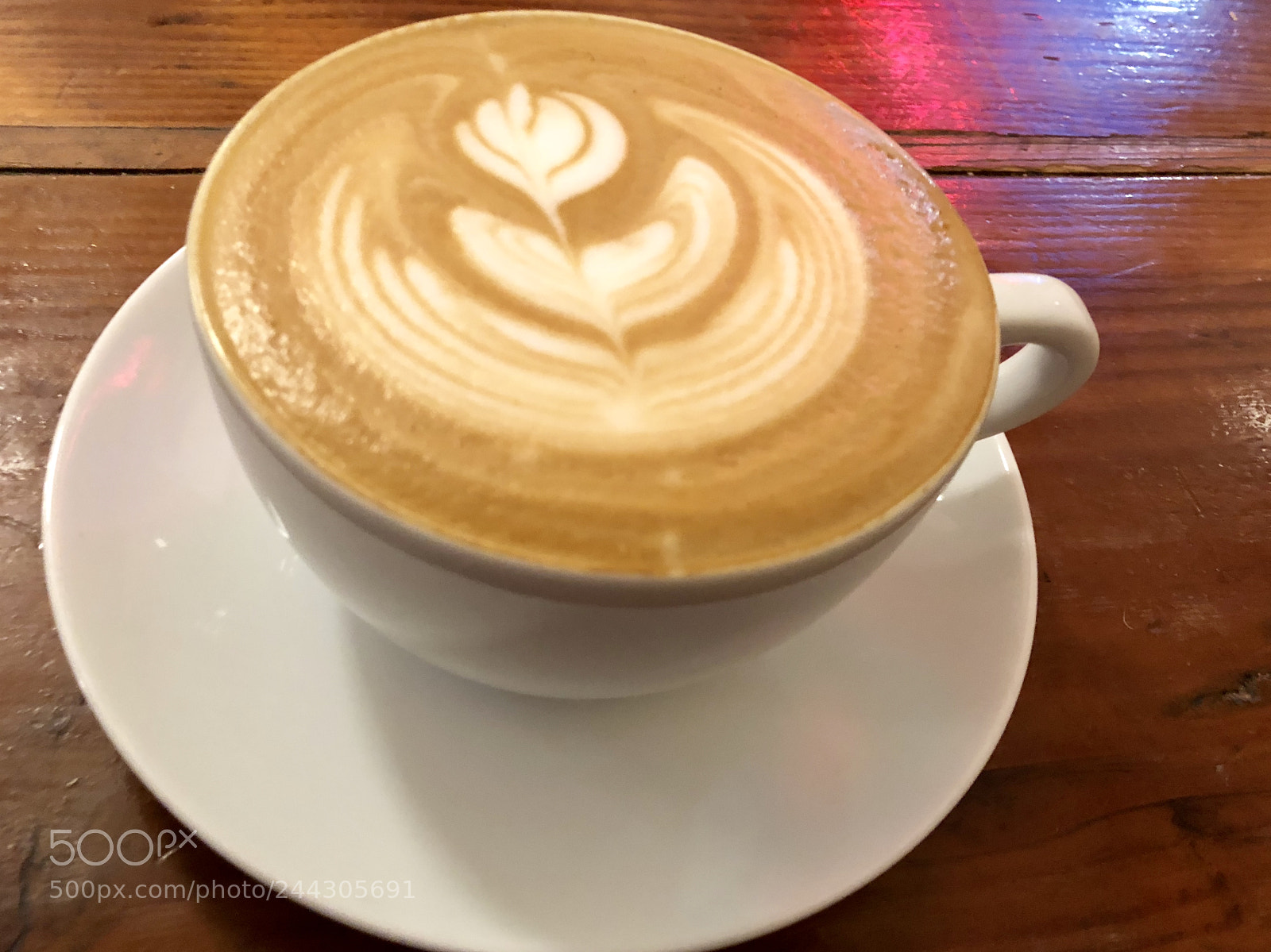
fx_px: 1028
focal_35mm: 28
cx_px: 636
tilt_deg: -50.6
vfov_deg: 49.7
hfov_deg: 63.5
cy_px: 476
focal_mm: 3.99
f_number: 1.8
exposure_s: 1/4
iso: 100
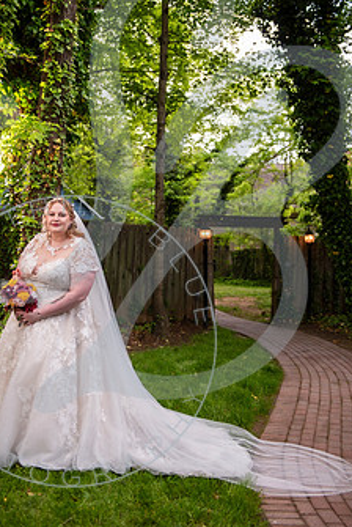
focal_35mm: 51
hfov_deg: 26.5
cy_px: 222
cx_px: 141
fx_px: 746
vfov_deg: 38.8
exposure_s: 1/200
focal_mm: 38
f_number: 2.8
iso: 100
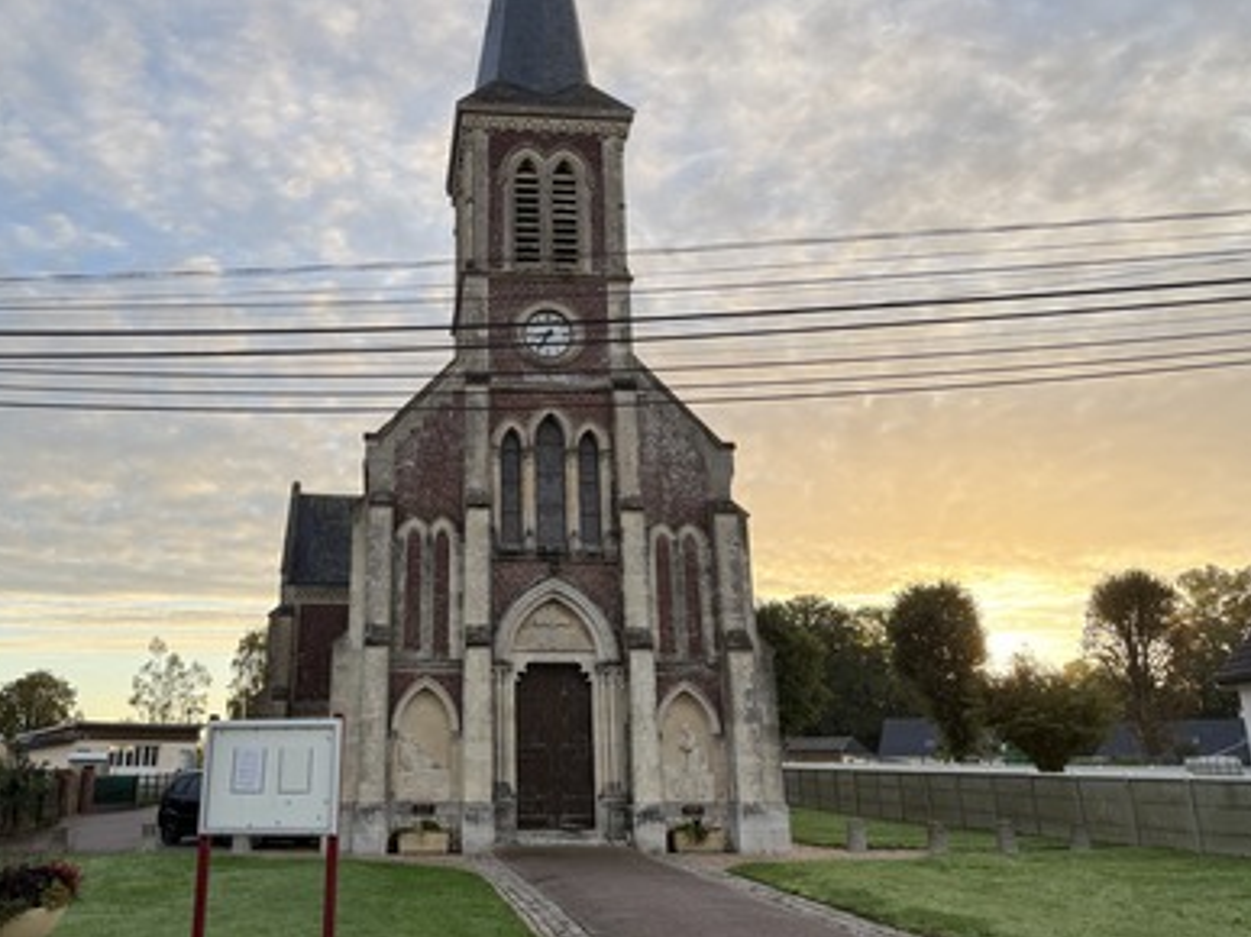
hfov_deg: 57.7
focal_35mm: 31
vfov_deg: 45.4
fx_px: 1120
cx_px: 475
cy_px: 418
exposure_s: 1/517
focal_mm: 6.76
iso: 100
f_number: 1.78
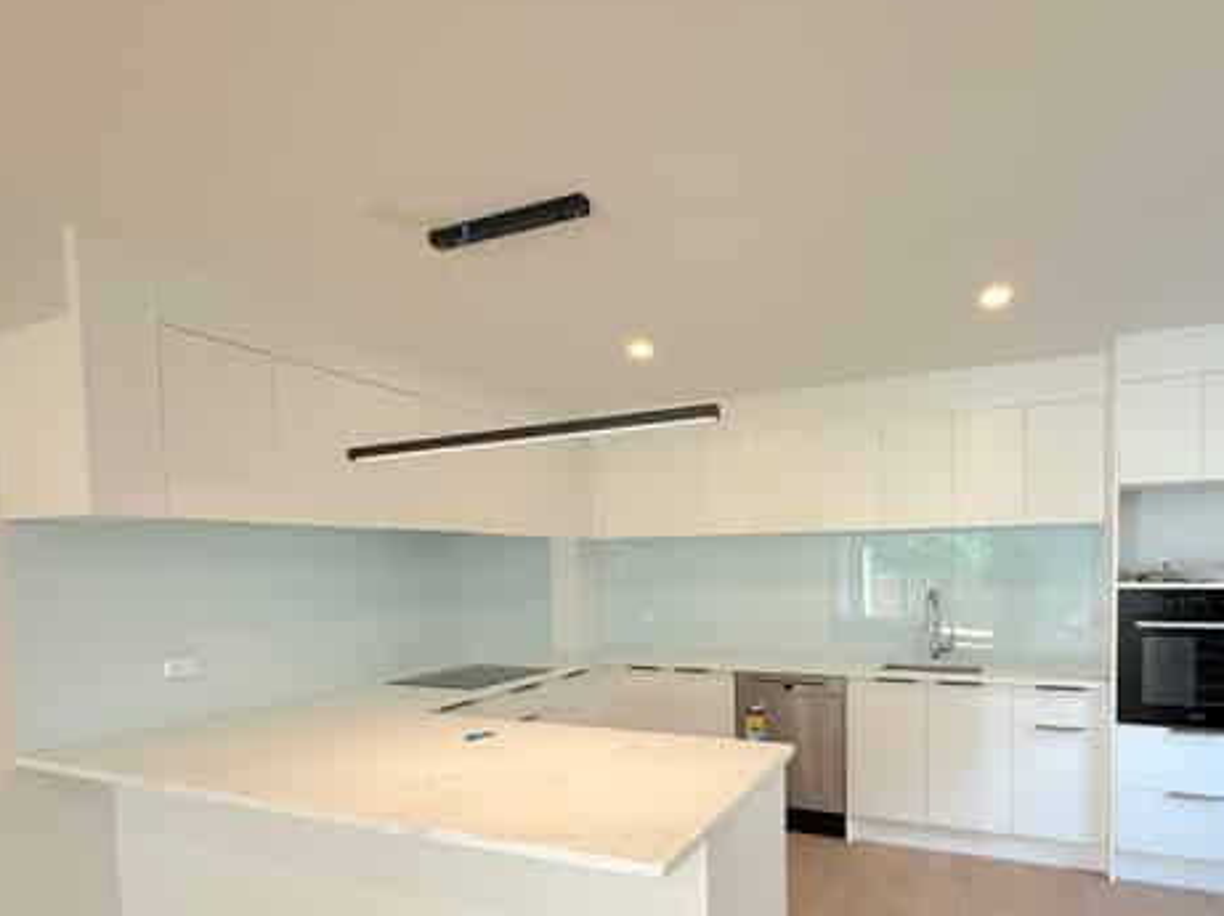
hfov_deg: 81.0
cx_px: 720
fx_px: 707
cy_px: 596
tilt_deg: -1.9
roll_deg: +0.8
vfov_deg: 64.5
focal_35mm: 20
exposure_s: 1/100
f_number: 2.2
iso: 80
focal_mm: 2.22
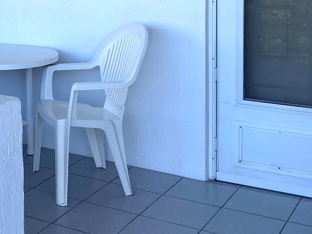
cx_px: 14
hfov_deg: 26.2
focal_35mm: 71
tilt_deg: -5.5
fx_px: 640
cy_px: 5
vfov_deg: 20.1
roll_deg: +0.9
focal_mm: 4.25
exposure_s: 1/522
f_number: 1.8
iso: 32
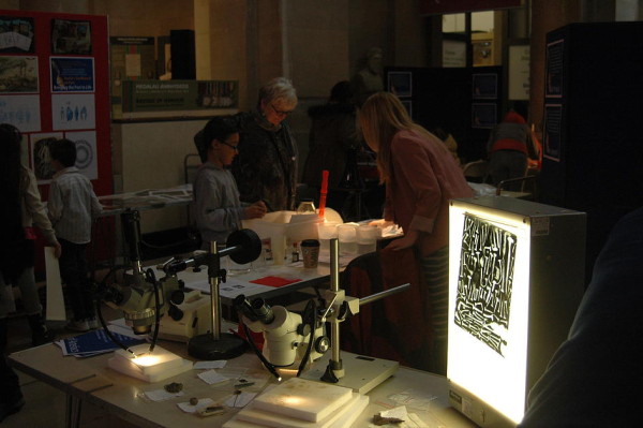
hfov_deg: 46.4
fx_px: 750
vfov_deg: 31.8
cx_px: 322
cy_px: 214
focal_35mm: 42
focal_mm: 28
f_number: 4
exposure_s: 1/60
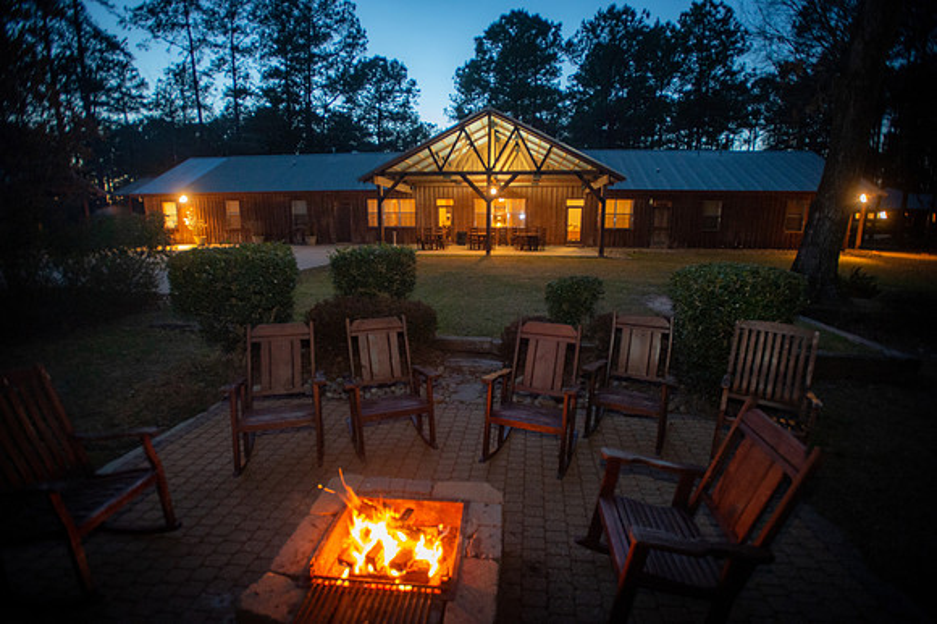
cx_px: 468
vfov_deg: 70.4
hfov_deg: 93.3
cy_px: 312
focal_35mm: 17
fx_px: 442
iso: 4000
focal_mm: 17
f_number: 2.8
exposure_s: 1/30
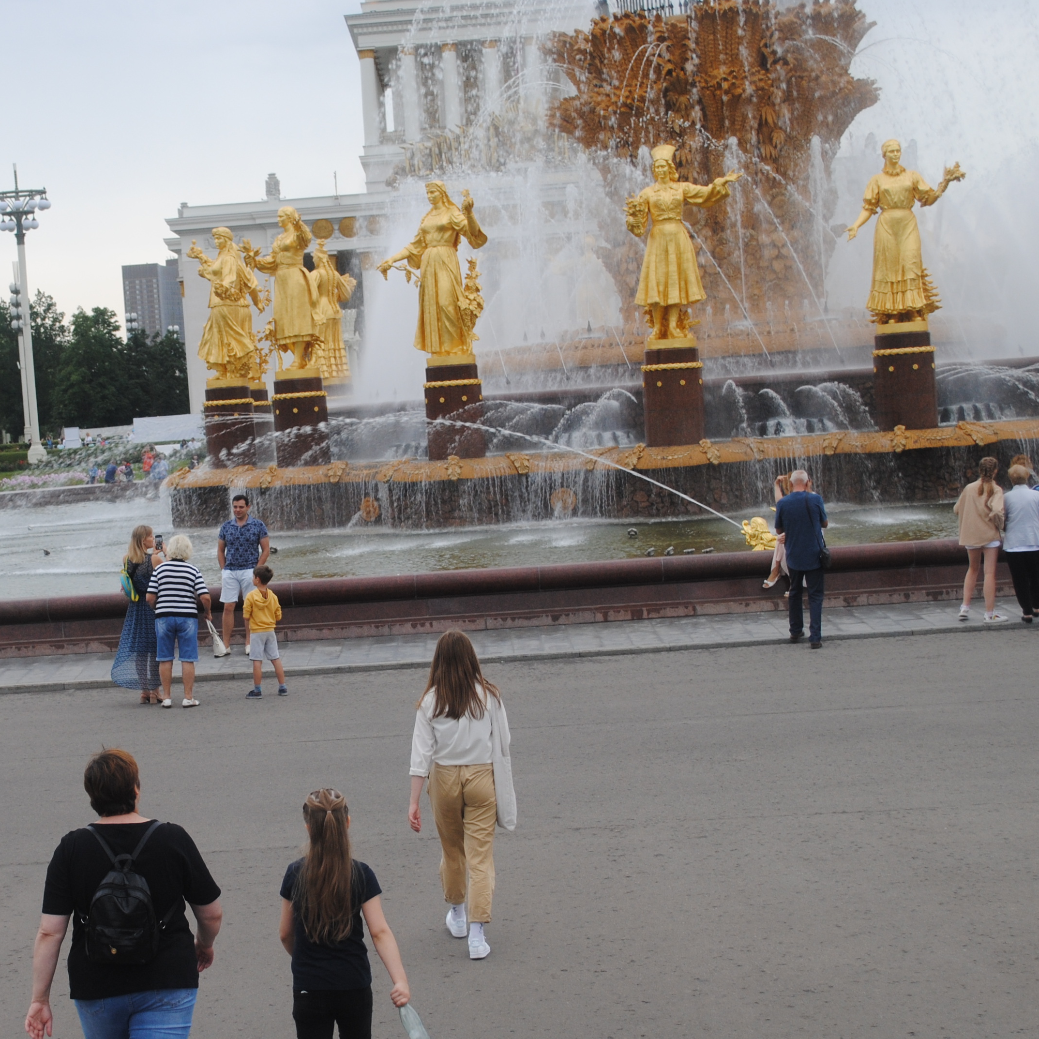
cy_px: 594
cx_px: 284
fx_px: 2267
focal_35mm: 67
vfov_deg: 25.8
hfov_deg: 25.6
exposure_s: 1/125
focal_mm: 29
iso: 200
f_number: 5.6
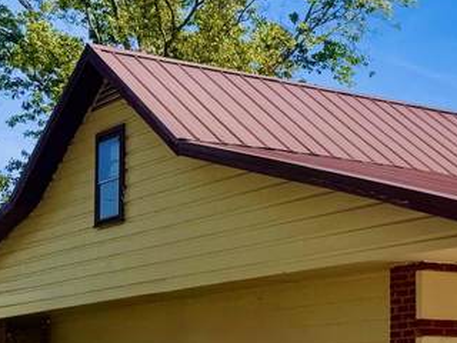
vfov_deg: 15.2
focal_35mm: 96
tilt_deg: +2.7
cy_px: 306
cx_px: 885
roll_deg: +1.2
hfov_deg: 16.3
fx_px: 1267
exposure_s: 1/5814
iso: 80
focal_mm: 6.76
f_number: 1.78
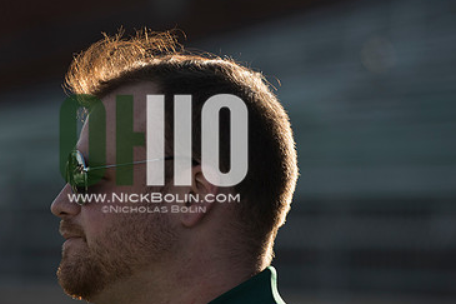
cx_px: 154
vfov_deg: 4.3
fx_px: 4026
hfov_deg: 6.5
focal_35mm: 318
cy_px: 153
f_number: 5
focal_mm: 200
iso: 320
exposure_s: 1/1600
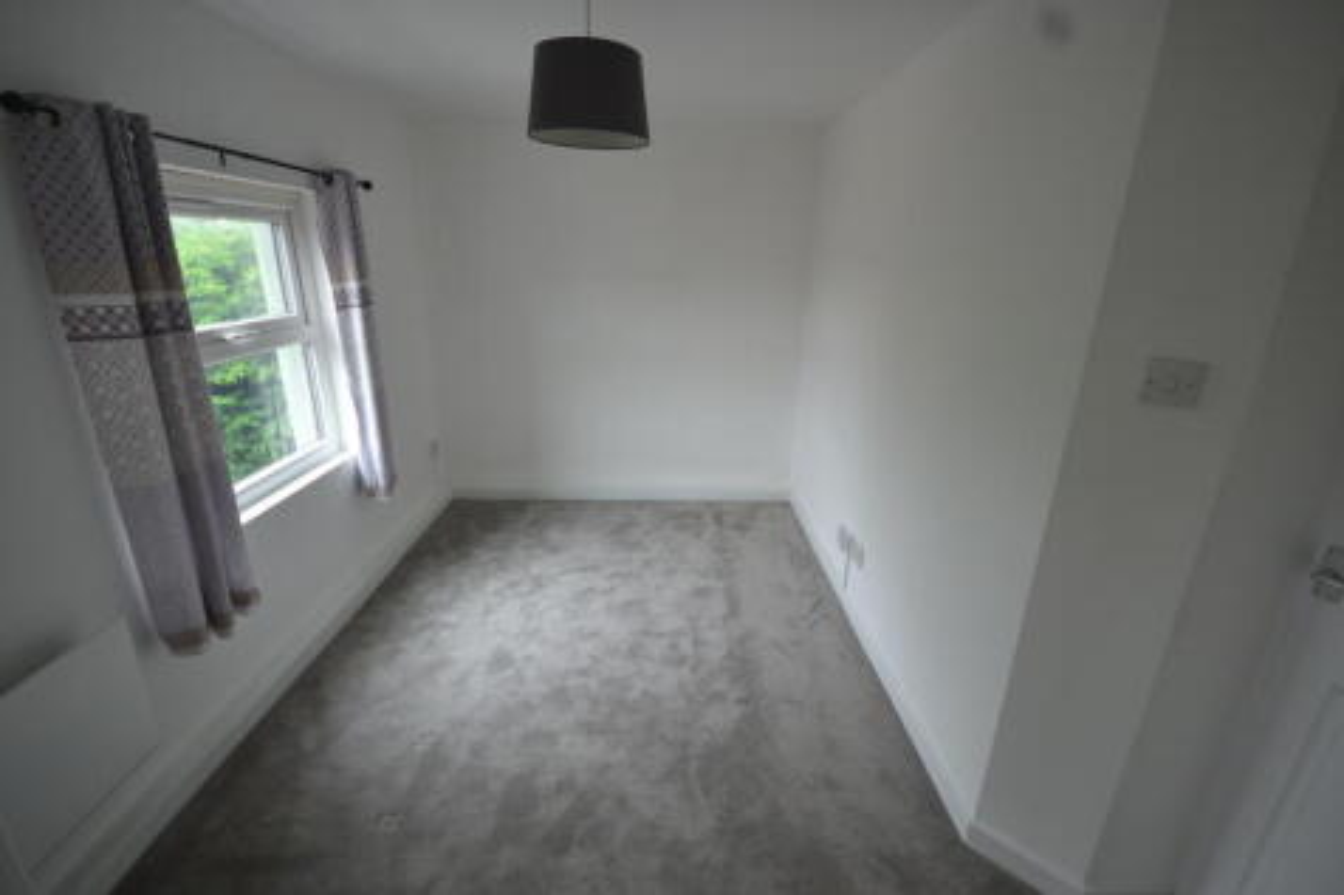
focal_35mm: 15
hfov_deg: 100.4
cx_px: 672
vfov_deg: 77.3
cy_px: 448
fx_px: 560
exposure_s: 1/60
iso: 450
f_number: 4
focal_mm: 10
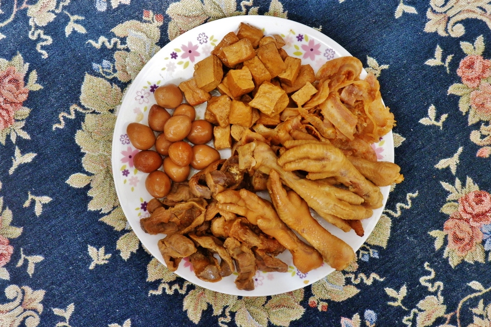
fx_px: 450
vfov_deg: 40.0
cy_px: 164
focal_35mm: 33
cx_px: 246
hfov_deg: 57.2
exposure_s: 1/20
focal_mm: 22.2
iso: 3200
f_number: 4
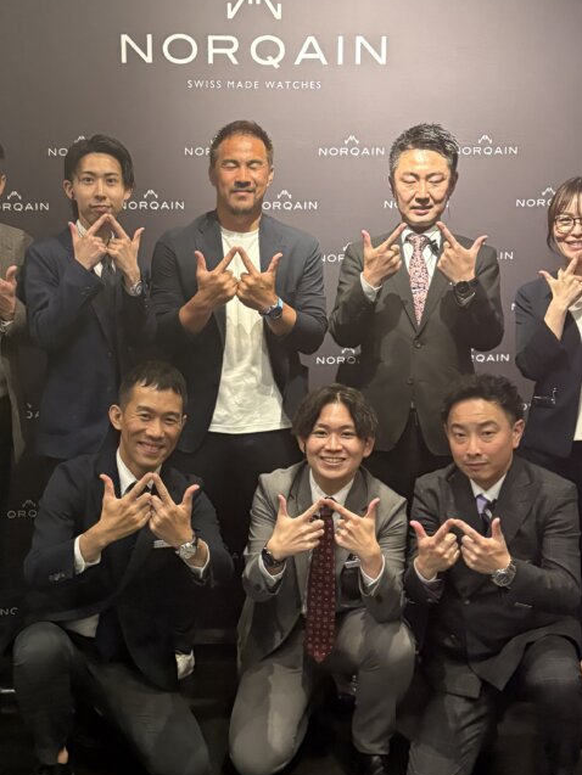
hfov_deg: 29.6
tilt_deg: -9.6
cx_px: 217
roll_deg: +0.0
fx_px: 1098
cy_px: 403
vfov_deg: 38.9
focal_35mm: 49
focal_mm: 5.96
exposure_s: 1/30
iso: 640
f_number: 1.6
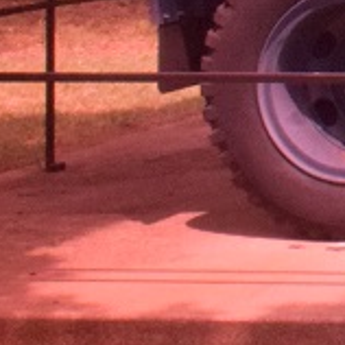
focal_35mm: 223
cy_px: -397
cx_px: 1057
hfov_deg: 7.0
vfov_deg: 7.5
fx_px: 2517
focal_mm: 23
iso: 5000
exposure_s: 1/200
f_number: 25
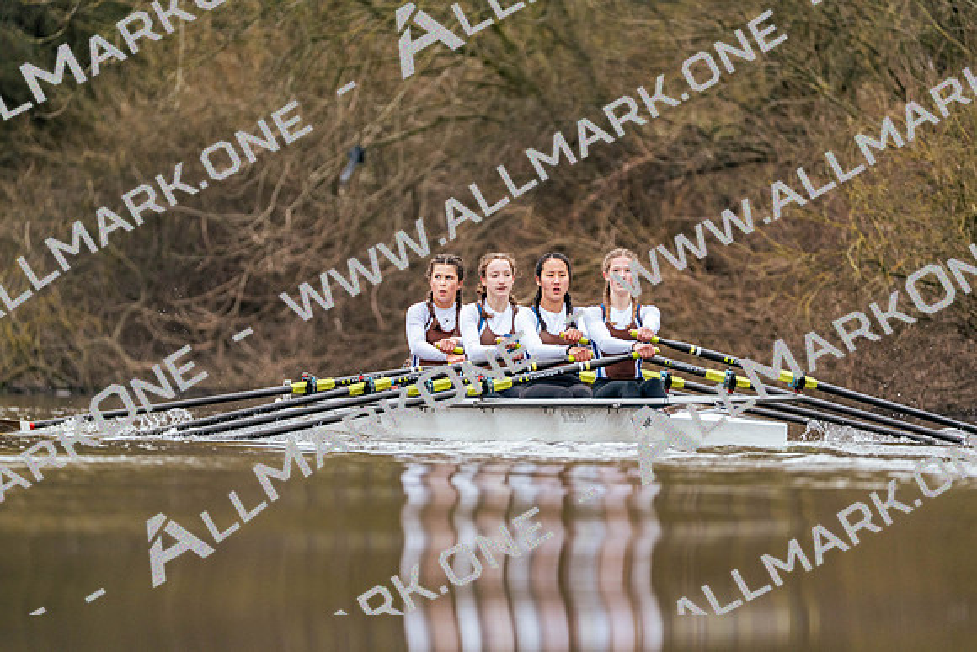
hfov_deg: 3.8
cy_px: 326
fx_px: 14848
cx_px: 488
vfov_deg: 2.5
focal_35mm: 547
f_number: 6.3
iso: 2000
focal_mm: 547
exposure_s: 1/2000
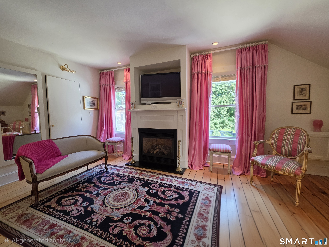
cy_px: 124
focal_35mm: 13
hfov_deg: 106.2
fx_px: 124
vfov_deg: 89.9
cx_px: 164
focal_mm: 2.2
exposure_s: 1/120
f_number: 1.9
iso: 160
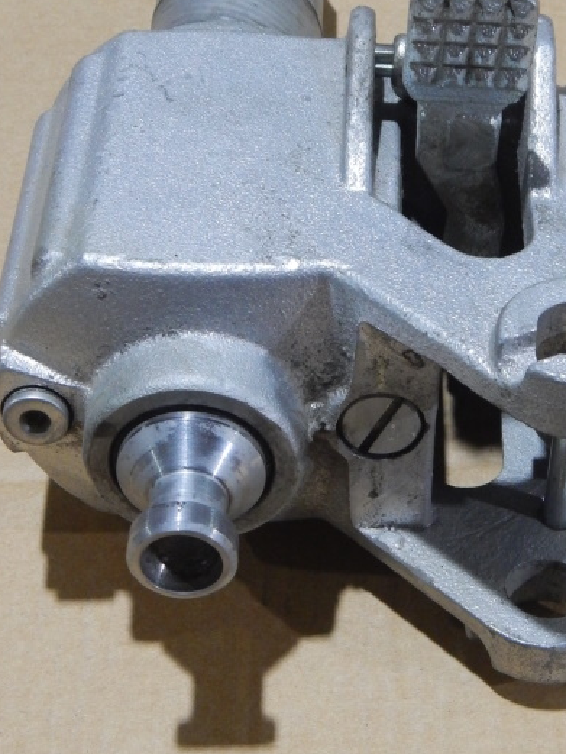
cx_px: 407
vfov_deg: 20.8
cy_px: 495
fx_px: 2048
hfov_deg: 15.7
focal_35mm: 94
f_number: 3.7
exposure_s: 1/30
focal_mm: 8.6
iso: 360
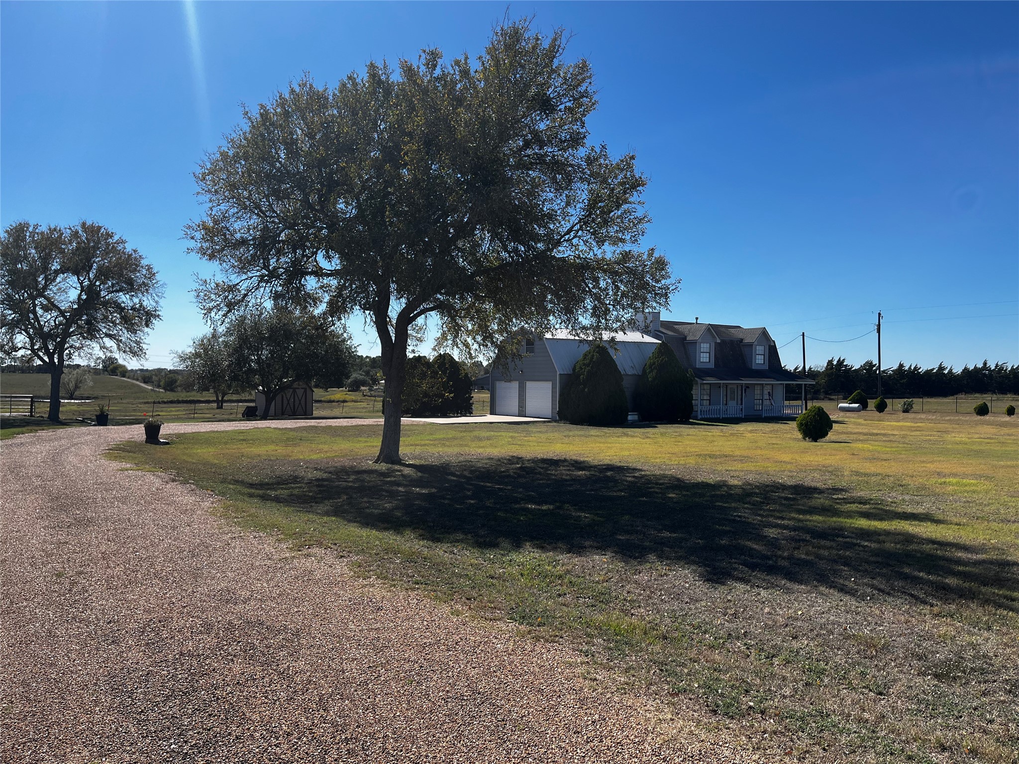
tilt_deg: -2.2
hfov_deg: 67.3
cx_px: 510
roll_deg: -0.5
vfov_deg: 53.1
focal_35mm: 26
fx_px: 765
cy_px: 382
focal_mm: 5.1
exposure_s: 1/2632
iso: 50
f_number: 1.6
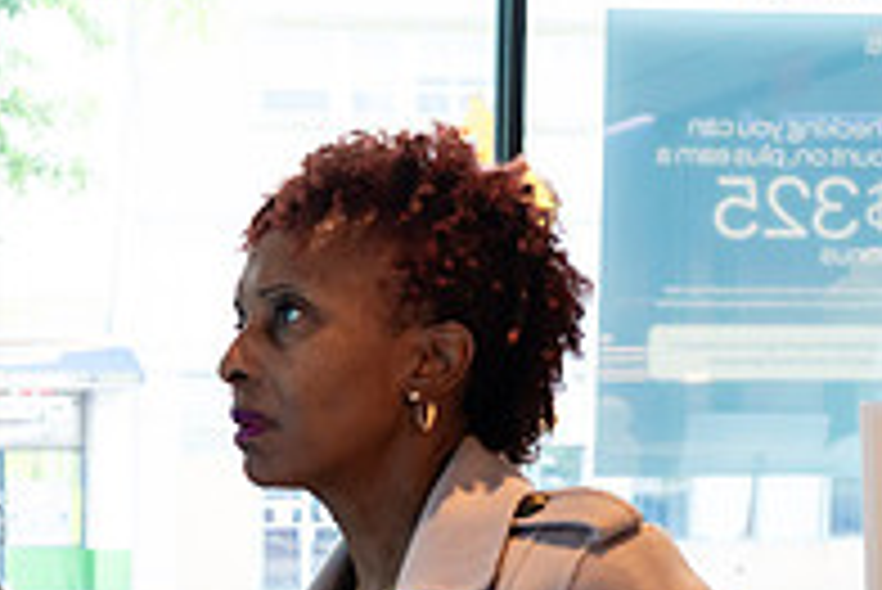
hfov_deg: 24.2
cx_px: -137
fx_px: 1888
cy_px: 652
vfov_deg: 17.2
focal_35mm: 77
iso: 1250
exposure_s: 1/400
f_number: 3.2
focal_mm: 24
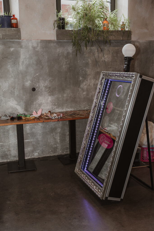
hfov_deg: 31.8
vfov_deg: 46.3
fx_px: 270
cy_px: 116
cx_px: 77
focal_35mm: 42
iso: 500
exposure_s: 1/250
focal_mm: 42.1
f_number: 2.8
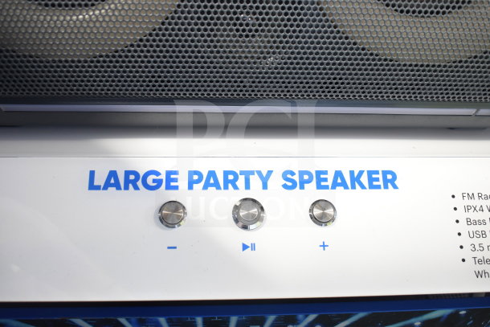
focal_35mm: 38
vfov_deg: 35.5
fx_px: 511
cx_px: 245
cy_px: 164
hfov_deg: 51.3
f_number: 4
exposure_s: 1/40
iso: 500
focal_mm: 25
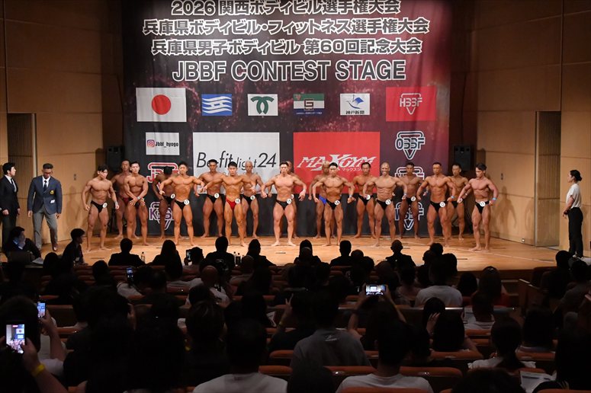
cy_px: 196
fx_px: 1099
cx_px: 296
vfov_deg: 20.3
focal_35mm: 67
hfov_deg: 30.1
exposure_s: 1/400
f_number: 5.6
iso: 9000
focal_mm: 45
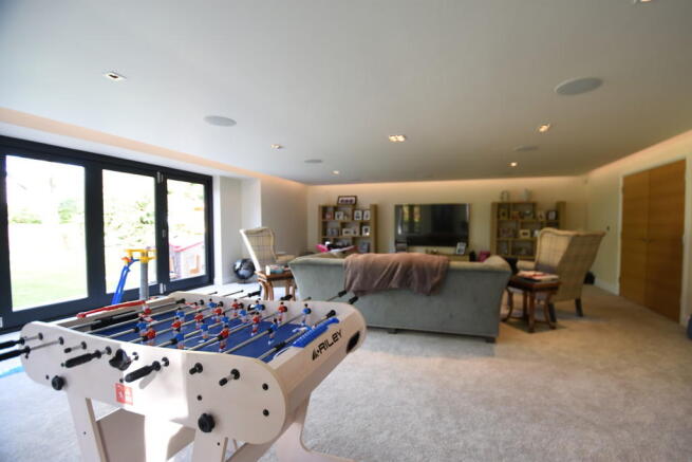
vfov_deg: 77.4
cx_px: 346
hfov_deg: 100.4
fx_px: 288
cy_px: 231
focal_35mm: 15
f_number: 3.5
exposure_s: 1/13
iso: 100
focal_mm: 10
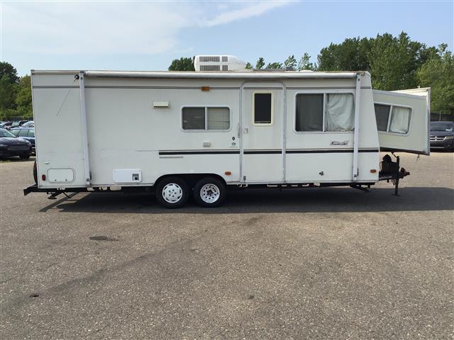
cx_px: 227
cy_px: 170
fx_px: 407
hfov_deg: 58.4
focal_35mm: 31
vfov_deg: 45.4
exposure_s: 1/1508
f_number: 2.4
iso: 25
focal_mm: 3.3
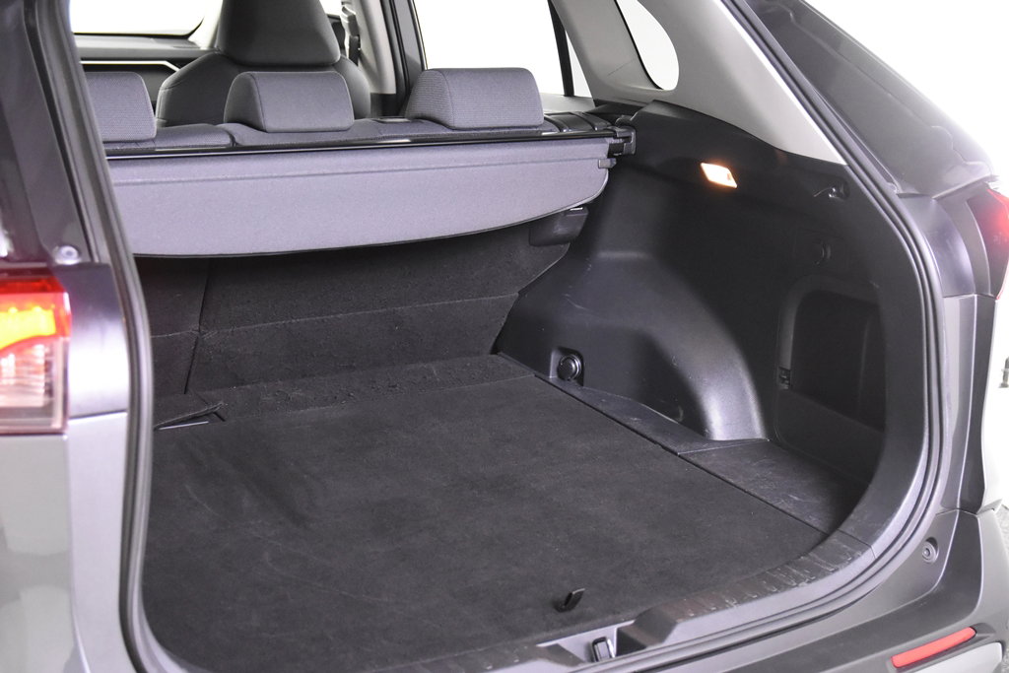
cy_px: 336
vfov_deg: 23.8
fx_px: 1598
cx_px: 504
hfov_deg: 35.0
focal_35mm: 57
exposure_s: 1/60
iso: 5000
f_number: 3.5
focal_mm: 38
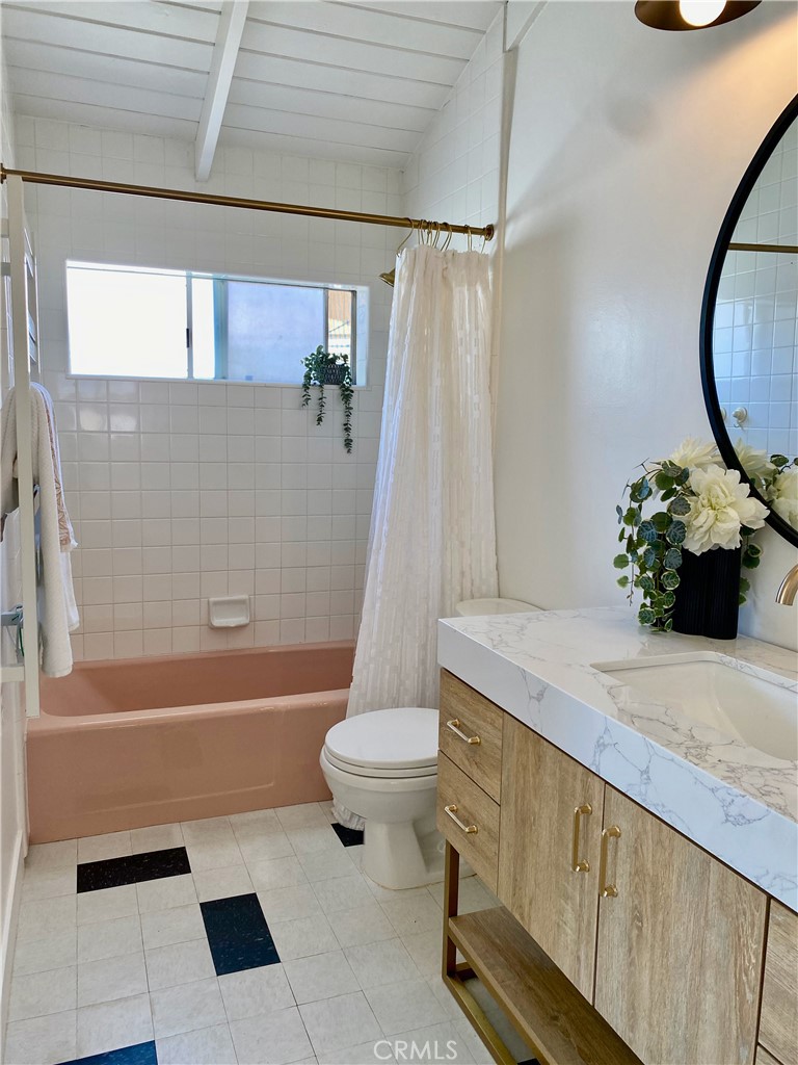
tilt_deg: -8.5
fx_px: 799
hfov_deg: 53.1
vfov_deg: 67.3
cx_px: 399
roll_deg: -1.8
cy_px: 532
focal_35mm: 26
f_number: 1.8
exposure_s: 1/120
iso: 80
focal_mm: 4.25
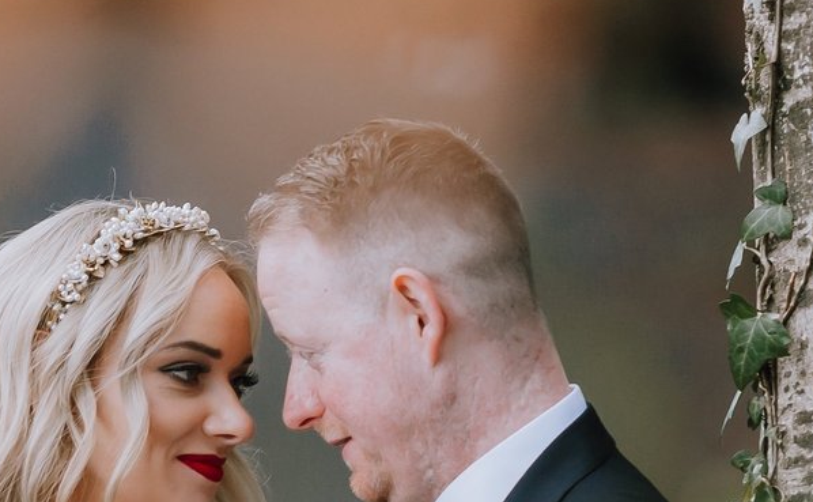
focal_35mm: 515
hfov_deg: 4.1
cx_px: 374
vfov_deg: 2.5
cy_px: 523
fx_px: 11370
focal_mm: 200
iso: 800
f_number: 2.8
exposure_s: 1/320
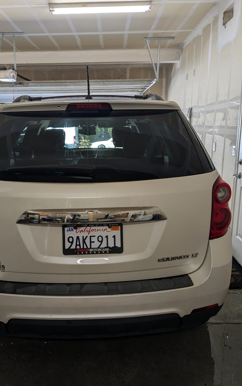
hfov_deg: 42.9
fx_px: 306
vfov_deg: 64.6
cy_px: 191
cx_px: 95
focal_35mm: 29
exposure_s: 1/120
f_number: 1.73
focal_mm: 4.38
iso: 83
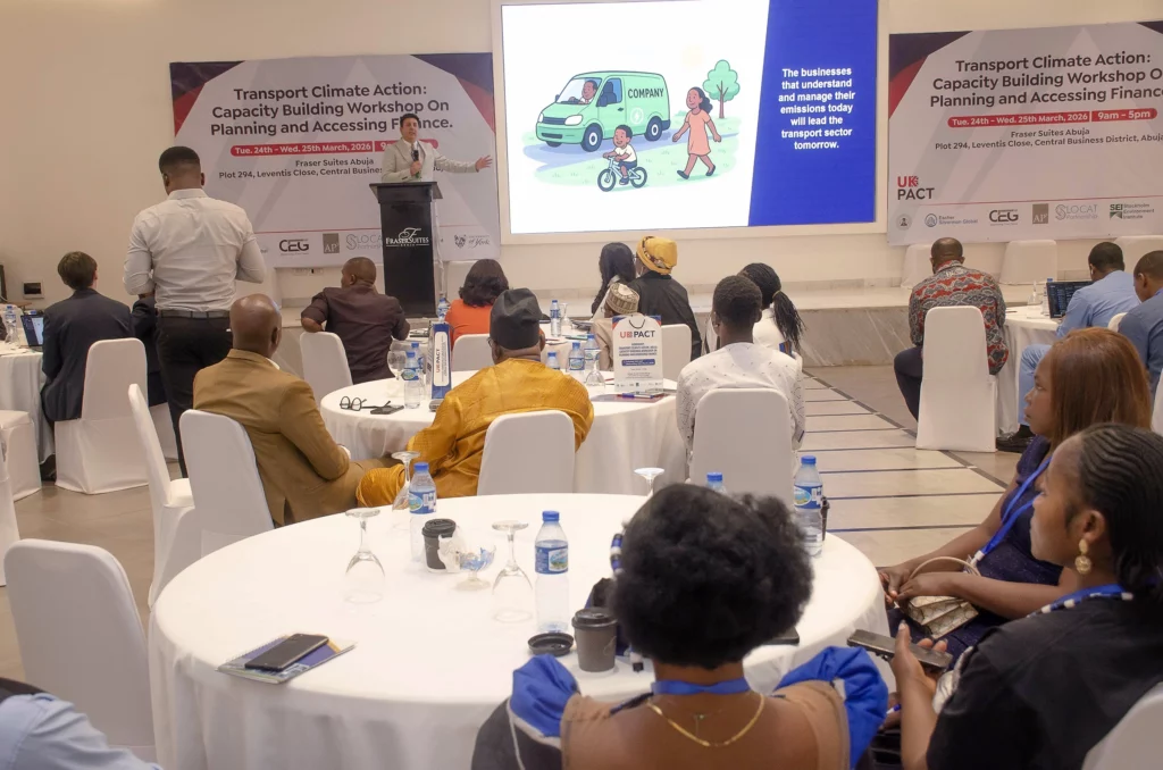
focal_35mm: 40
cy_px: 385
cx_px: 582
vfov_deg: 32.9
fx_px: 1306
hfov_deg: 48.0
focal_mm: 27
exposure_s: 1/100
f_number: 7.1
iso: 640
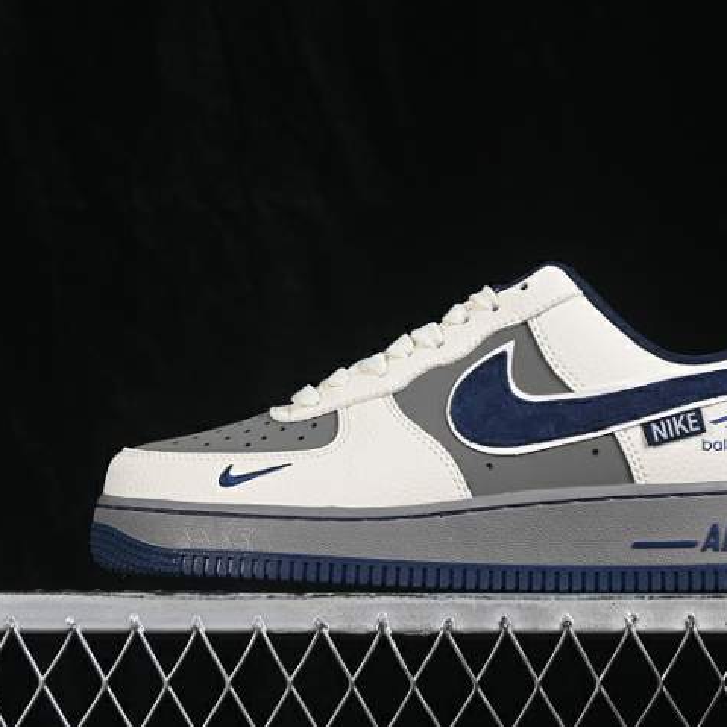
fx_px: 2305
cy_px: 363
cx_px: 472
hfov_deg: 17.9
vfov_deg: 17.9
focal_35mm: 97
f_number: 8
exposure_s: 1/80
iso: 160
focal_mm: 50
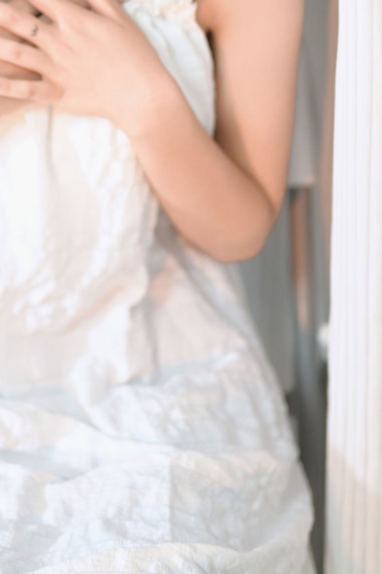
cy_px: 11
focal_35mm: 108
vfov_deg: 18.5
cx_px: 61
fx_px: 1719
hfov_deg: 12.6
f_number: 2
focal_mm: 50
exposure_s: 1/100
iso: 900
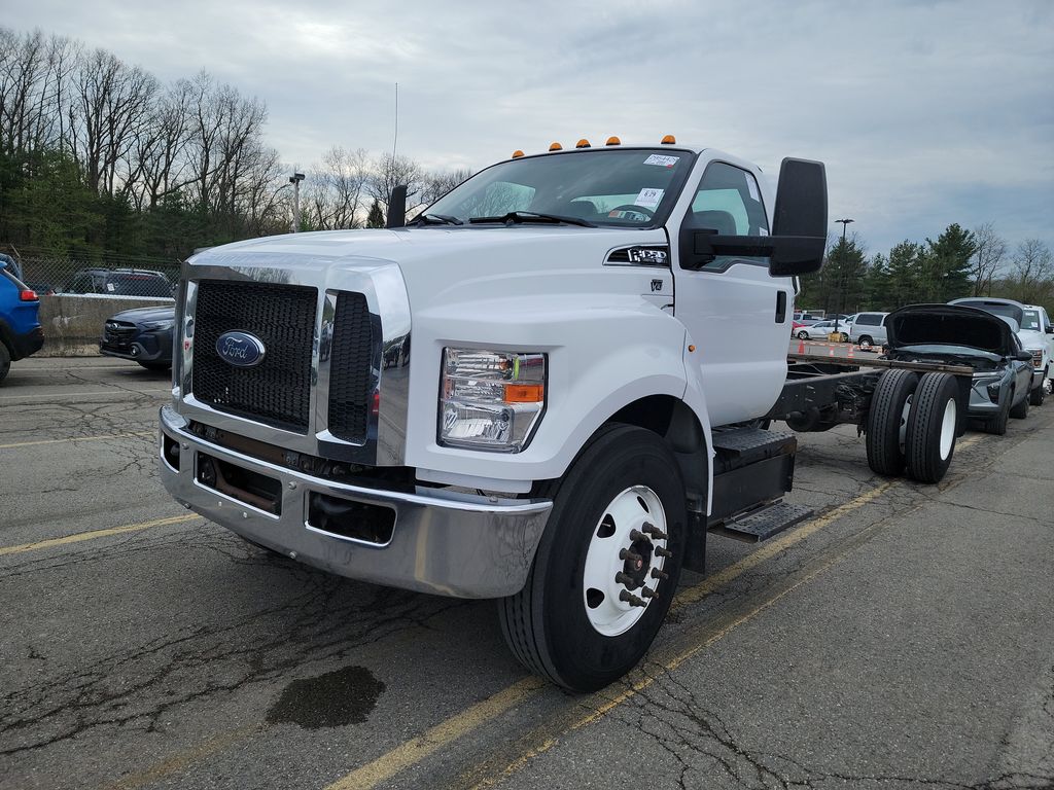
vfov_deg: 56.8
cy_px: 395
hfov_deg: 71.6
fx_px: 731
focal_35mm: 24
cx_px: 527
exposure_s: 1/604
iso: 50
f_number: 1.8
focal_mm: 6.7
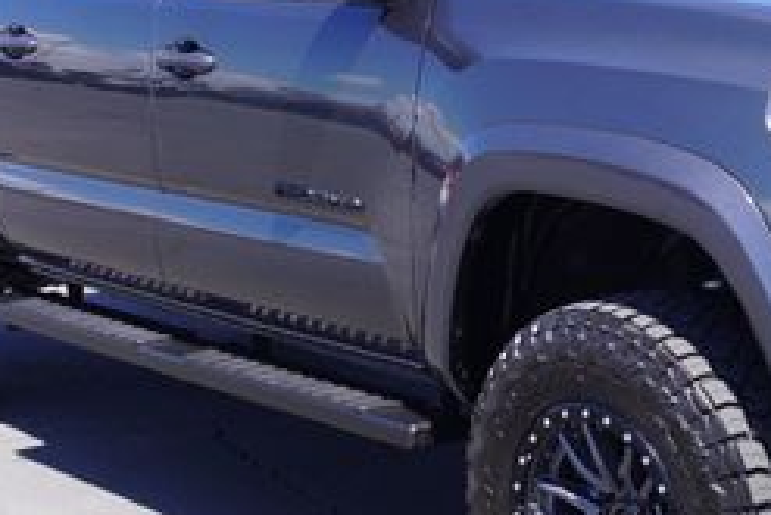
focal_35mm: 89
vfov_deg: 15.3
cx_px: 637
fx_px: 1913
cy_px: 284
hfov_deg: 22.4
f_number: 8
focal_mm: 23
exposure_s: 1/100
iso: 100
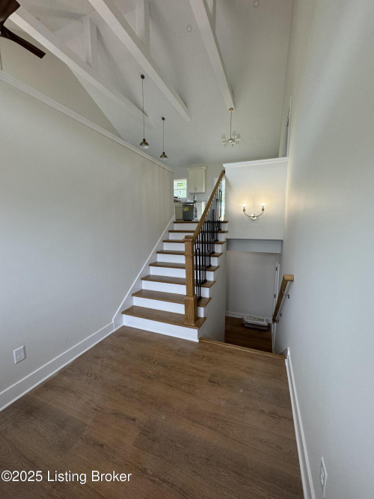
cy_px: 250
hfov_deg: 85.7
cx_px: 187
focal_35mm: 14
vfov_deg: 102.1
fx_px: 202
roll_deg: -0.3
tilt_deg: -8.7
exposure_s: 1/120
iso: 100
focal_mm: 2.22
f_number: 2.2
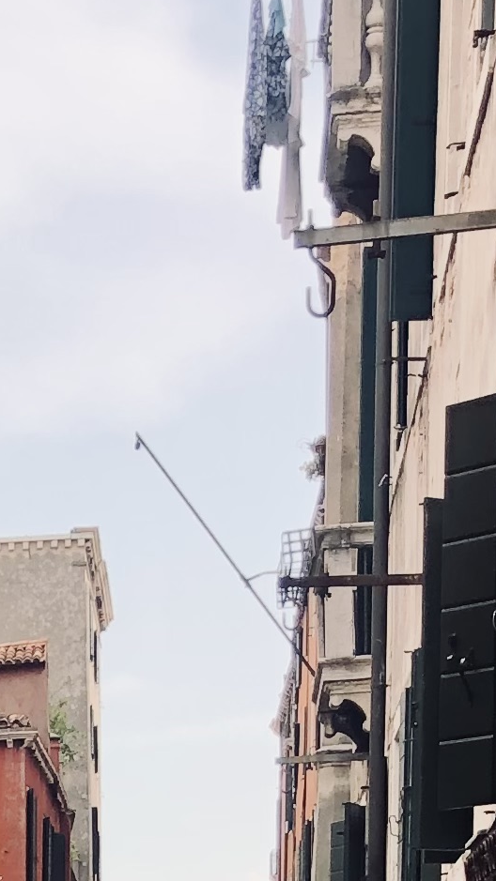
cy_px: 1527
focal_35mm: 131
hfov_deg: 8.8
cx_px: -439
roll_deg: +0.1
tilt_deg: -4.0
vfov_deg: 14.6
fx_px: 3064
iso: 20
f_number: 1.8
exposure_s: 1/228
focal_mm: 3.99
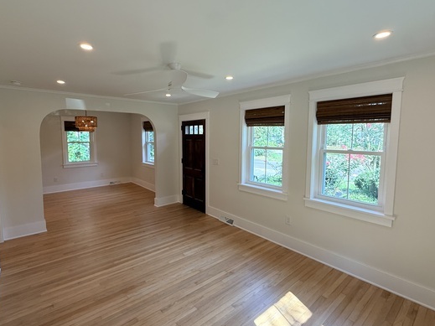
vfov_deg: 71.5
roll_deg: +0.1
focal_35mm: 18
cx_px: 206
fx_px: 226
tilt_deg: -5.1
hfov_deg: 87.7
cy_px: 155
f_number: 2.2
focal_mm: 2.22
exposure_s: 1/120
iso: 125
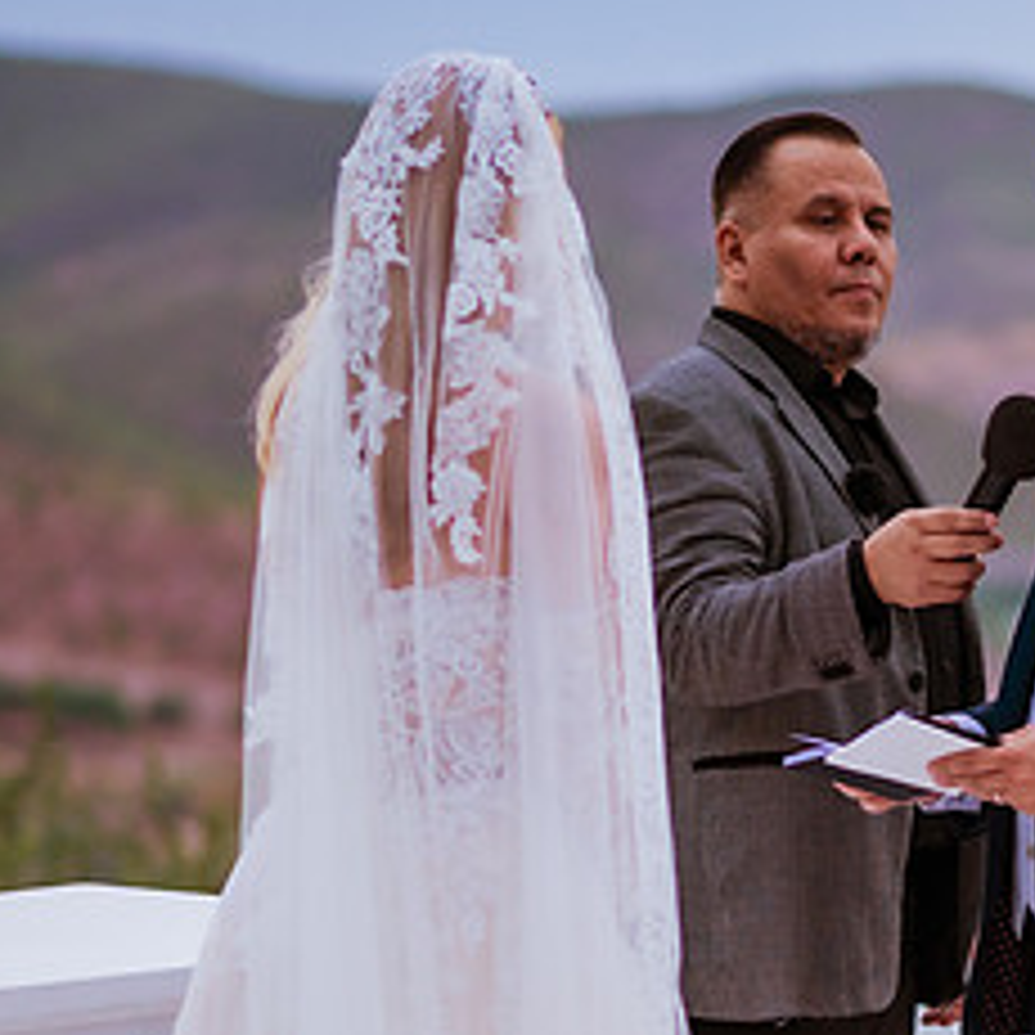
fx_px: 6427
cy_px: 635
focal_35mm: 190
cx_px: 699
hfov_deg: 9.2
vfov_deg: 9.2
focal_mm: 85
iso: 800
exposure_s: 1/2000
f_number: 1.8
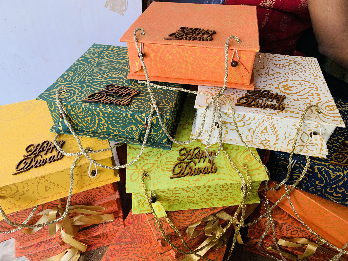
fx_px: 261
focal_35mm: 26
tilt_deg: -48.0
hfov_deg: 67.3
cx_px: 174
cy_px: 130
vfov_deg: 53.1
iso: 100
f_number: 1.8
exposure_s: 1/60
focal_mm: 4.25
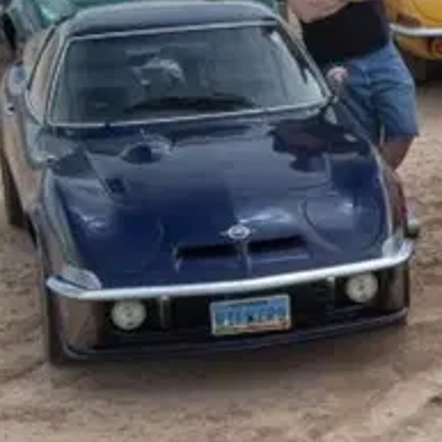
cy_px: 169
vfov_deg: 9.7
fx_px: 2600
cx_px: 1095
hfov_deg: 8.7
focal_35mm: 180
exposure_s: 1/200
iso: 320
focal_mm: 34
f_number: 11
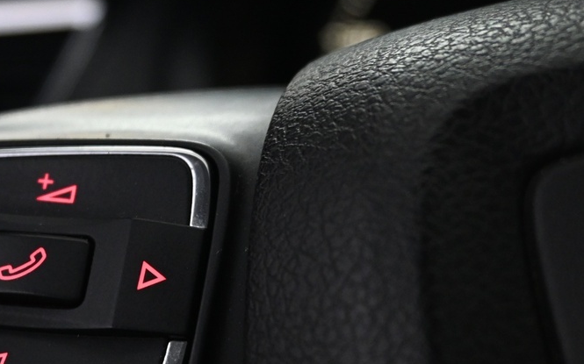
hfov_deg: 25.4
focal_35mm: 78
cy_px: 306
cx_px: 27
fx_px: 1245
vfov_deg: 16.5
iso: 1600
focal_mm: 21
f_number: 4
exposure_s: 1/20
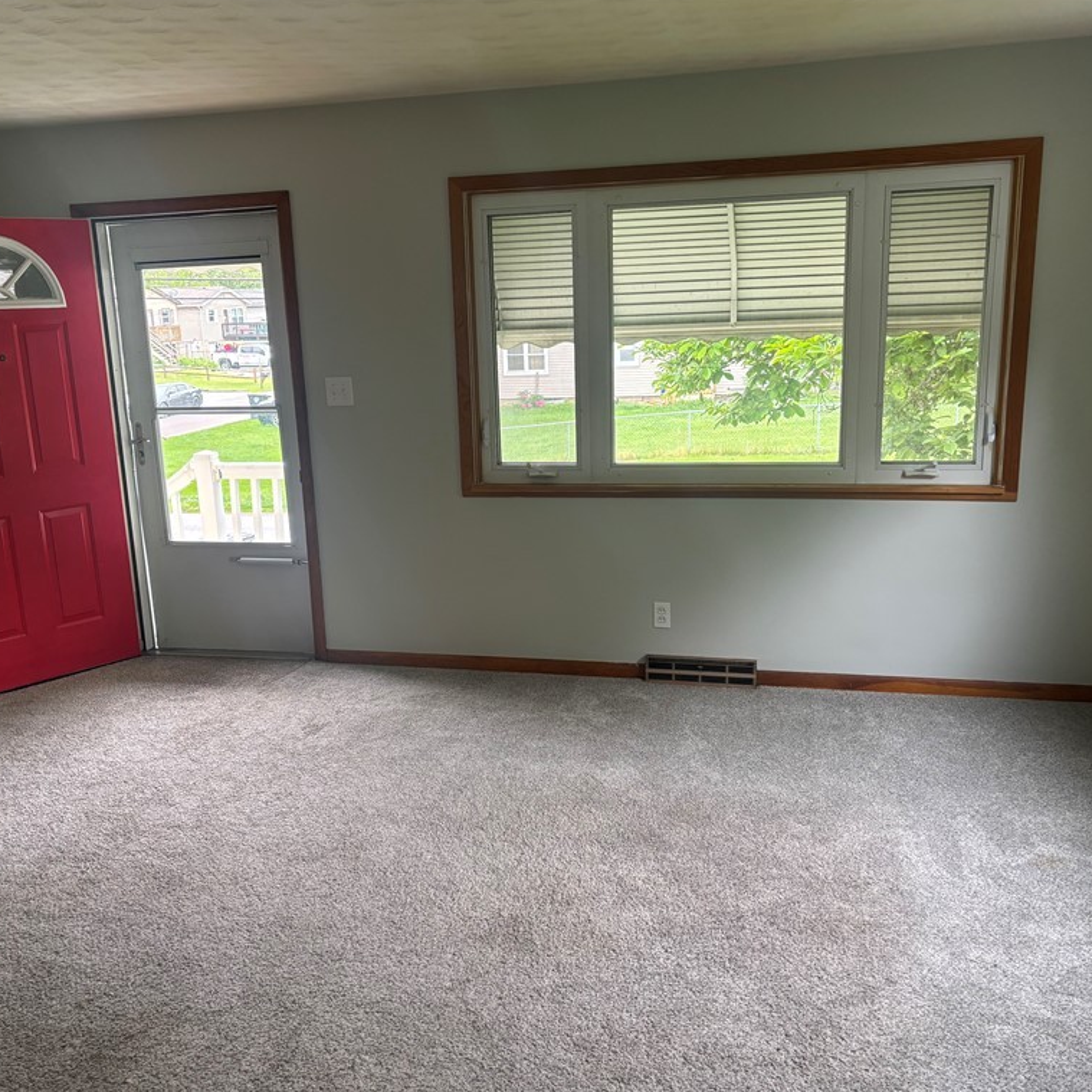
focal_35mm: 31
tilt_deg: -12.4
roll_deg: +1.7
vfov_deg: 52.5
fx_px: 1106
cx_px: 509
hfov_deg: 52.5
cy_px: 545
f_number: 1.6
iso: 125
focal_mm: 5.96
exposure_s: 1/70
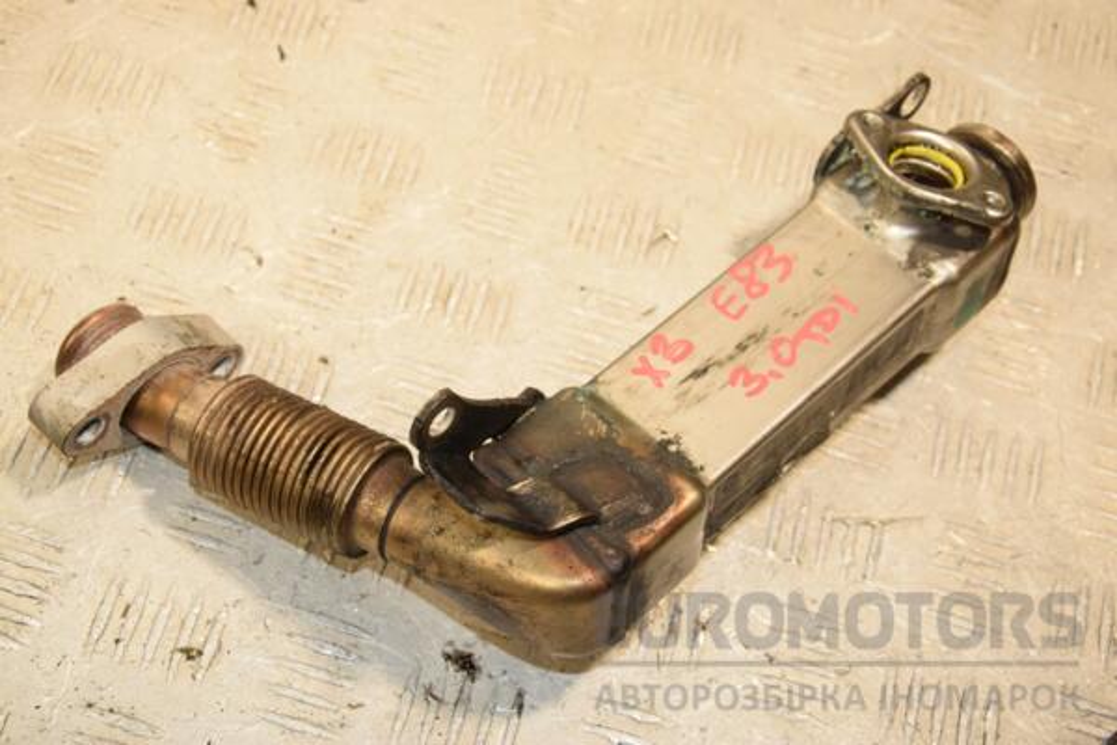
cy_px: 372
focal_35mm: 63
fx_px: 1955
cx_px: 558
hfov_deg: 31.9
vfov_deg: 21.6
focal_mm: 42
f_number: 7.1
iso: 800
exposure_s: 1/200
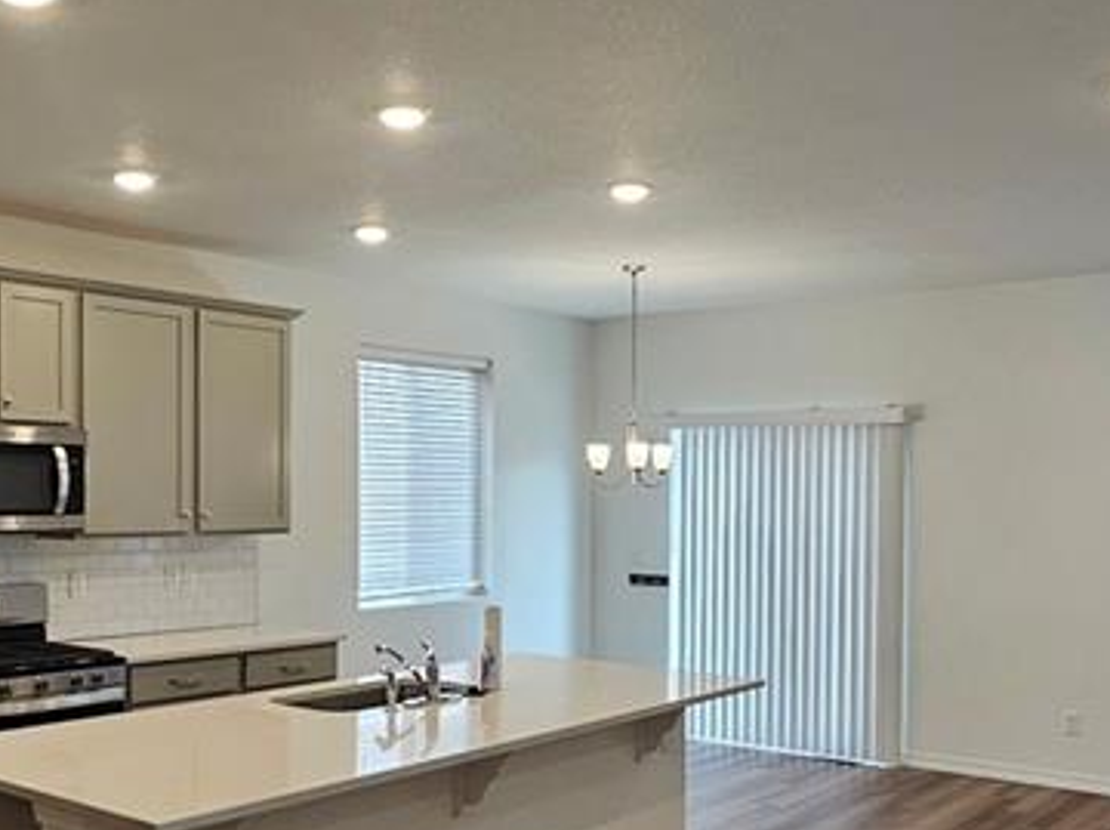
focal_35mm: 37
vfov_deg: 38.3
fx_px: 1185
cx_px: 459
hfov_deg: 50.0
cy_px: 523
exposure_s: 1/60
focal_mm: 2.2
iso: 100
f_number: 2.2
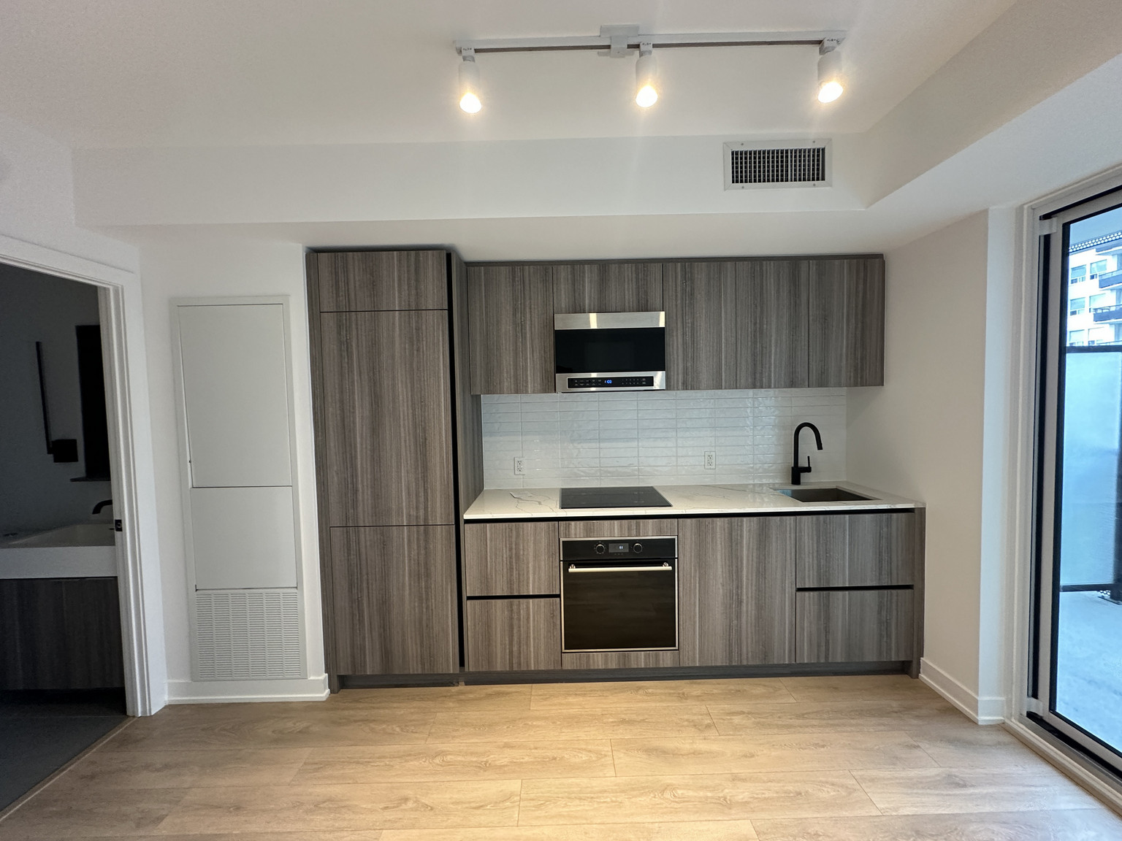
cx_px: 561
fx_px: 454
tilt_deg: -1.3
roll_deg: +2.4
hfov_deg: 102.1
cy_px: 420
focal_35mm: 14
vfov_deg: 85.7
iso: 250
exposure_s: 1/60
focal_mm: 2.22
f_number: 2.2
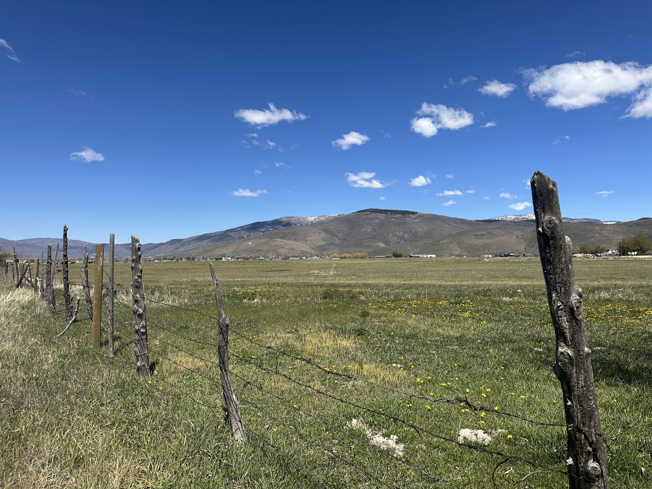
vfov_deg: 56.8
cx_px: 326
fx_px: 452
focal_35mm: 24
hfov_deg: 71.6
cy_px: 244
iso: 80
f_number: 1.78
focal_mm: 6.86
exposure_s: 1/5848
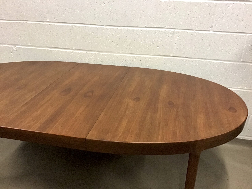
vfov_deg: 45.4
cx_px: 126
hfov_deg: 58.4
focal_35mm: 31
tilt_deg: -23.3
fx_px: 226
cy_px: 94
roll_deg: -0.6
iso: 200
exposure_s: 1/25
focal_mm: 3.3
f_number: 2.4
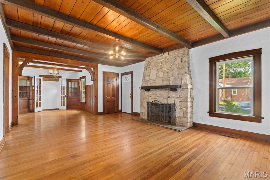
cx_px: 135
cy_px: 90
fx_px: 124
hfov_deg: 95.0
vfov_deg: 72.0
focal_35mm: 16
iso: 200
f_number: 9
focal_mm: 11
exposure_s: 2
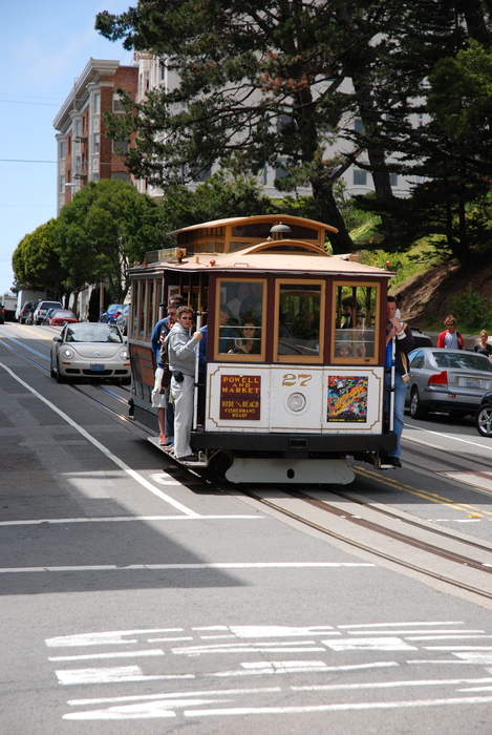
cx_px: 246
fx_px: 1900
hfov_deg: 14.8
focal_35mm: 93
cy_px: 368
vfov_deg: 21.9
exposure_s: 1/400
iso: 100
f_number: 5
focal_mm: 62
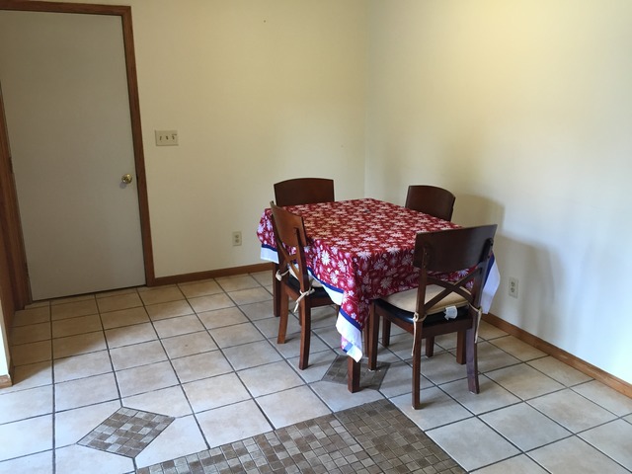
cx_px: 316
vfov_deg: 48.2
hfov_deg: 61.7
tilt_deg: -14.8
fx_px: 529
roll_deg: -0.4
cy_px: 237
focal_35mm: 29
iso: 100
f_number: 2.2
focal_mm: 4.15
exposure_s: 1/30
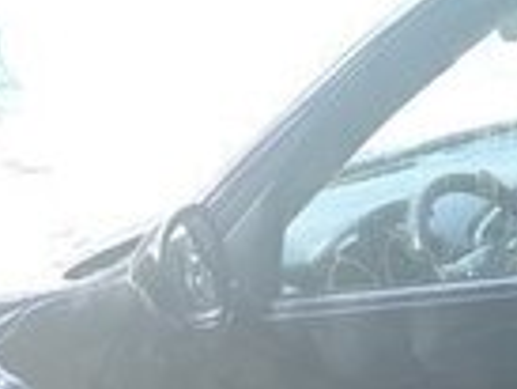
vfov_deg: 10.9
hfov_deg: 13.1
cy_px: 602
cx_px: 1042
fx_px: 1943
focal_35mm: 130
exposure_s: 1/125
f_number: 1.7
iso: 40
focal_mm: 3.71
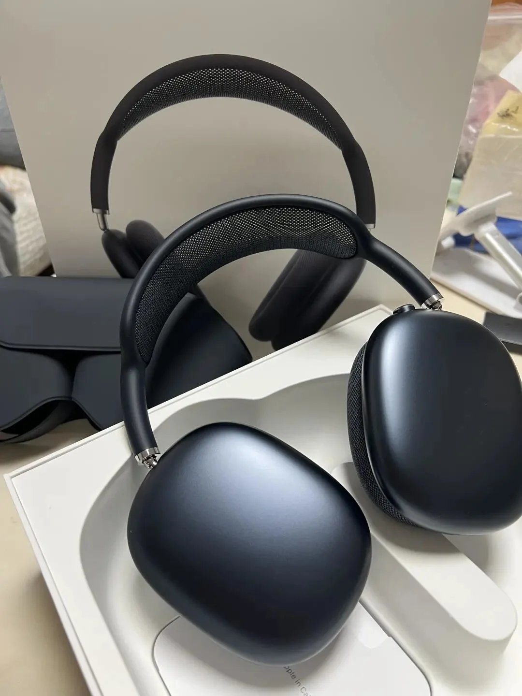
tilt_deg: -39.0
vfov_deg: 67.3
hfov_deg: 53.1
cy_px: 348
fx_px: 523
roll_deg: +0.7
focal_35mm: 26
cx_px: 261
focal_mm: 5.7
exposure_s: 1/50
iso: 80
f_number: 1.5
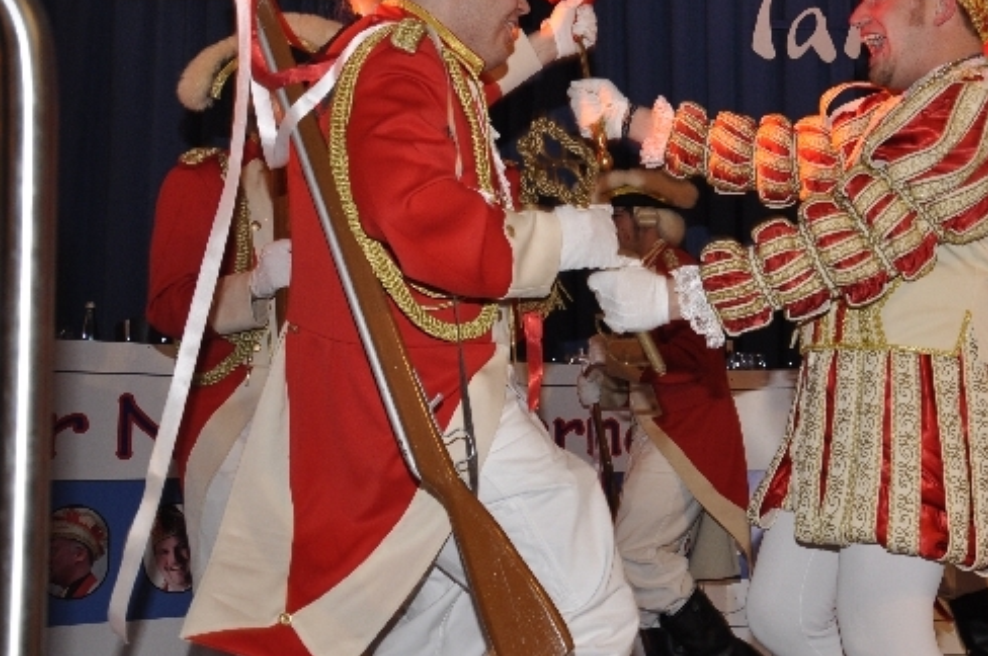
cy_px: 274
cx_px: 808
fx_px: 1617
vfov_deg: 22.9
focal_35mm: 59
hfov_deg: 32.9
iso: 400
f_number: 5
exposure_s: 1/60
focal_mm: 24
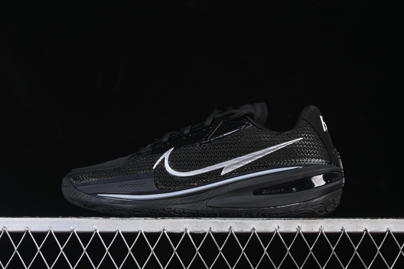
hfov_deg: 27.0
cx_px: 202
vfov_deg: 18.2
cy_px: 134
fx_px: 842
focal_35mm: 75
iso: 160
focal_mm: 50
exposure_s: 1/50
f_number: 6.3
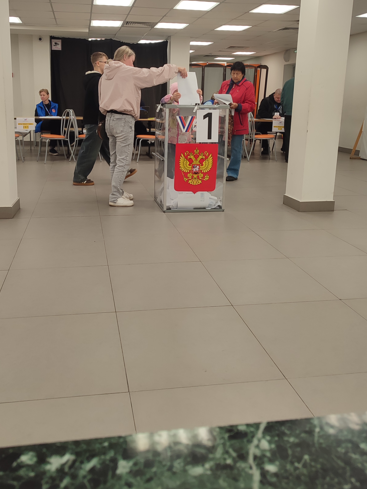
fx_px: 424
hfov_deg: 46.6
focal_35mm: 30
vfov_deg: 59.2
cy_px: 185
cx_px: 148
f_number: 1.89
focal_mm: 5.89
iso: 89
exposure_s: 1/100
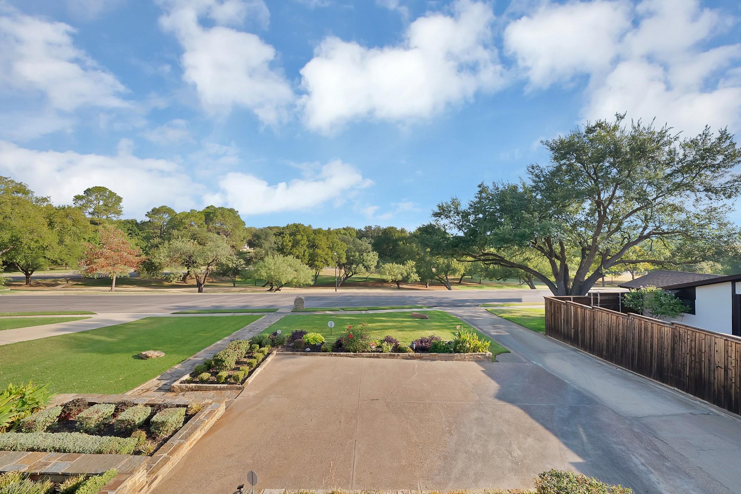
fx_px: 247
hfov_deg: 112.6
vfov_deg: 90.1
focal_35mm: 12
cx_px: 370
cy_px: 247
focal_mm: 12
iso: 640
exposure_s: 1/125
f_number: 9
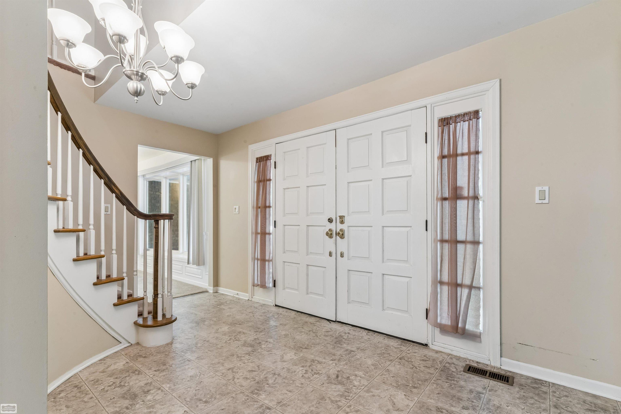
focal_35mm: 16
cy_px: 207
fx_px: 276
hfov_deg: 96.7
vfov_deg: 73.7
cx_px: 310
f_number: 16
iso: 400
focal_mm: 16
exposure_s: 1/1.67
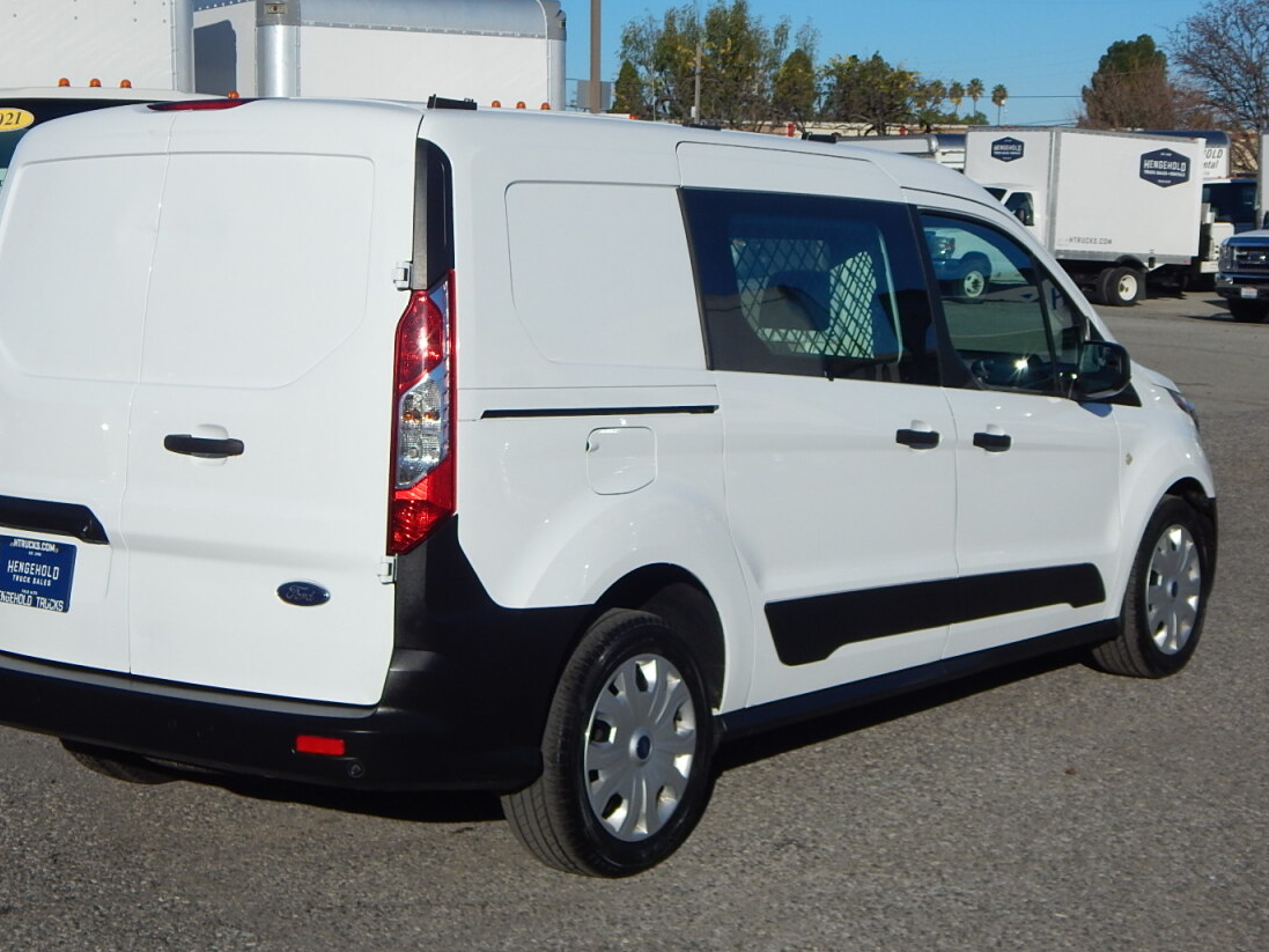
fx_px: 2310
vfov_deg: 23.3
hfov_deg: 30.7
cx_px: 584
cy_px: 429
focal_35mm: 63
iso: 125
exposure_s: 1/1000
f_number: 7.6
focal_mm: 9.7
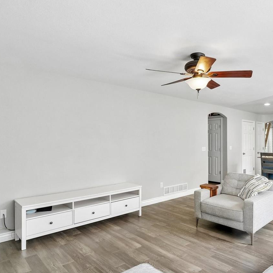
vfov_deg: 65.0
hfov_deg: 63.5
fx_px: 214
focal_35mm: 24
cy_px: 142
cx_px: 181
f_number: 8
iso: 800
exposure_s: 1/25
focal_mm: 10
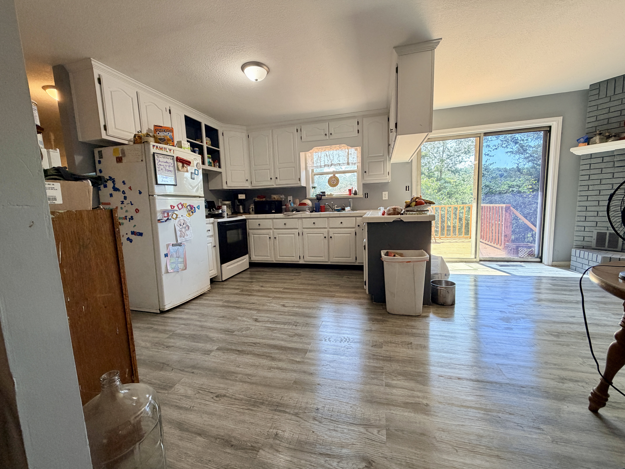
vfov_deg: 85.7
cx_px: 312
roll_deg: +2.0
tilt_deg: -7.3
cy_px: 234
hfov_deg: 102.1
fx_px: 253
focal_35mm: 14
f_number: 2.2
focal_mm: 2.22
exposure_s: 1/121
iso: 200
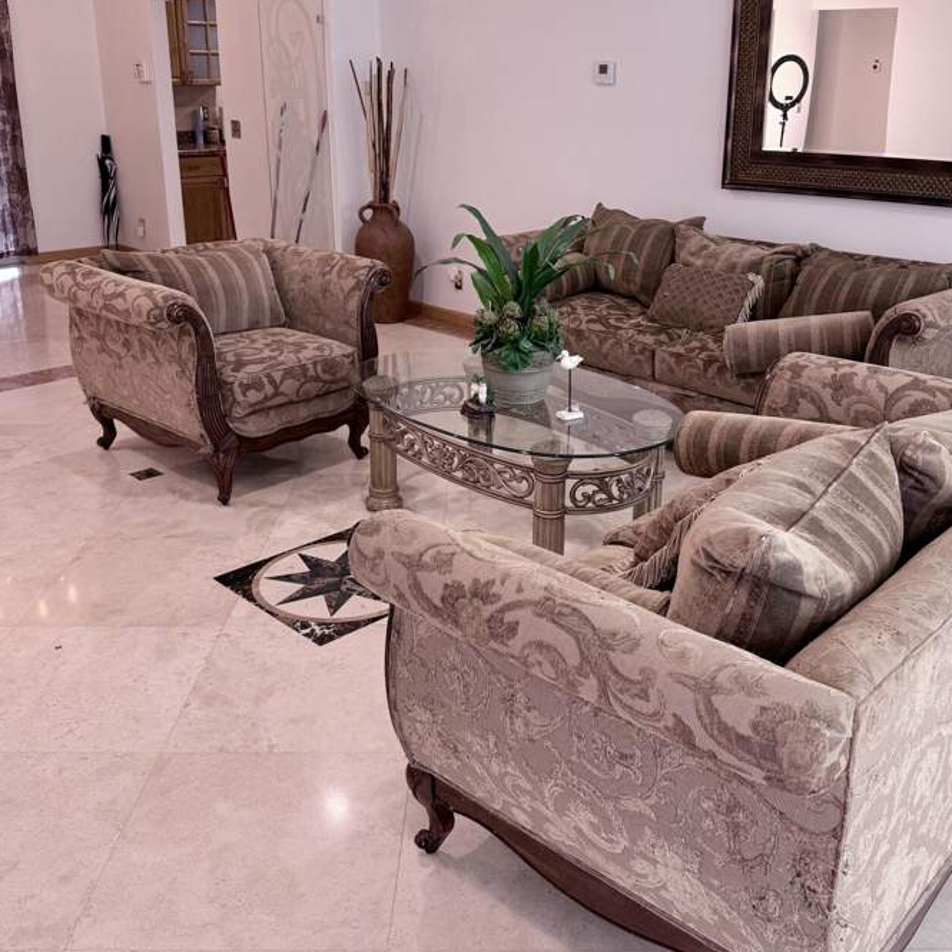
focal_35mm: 34
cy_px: 392
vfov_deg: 48.2
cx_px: 510
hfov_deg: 48.4
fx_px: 1058
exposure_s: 1/120
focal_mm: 6.76
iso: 64
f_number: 1.78
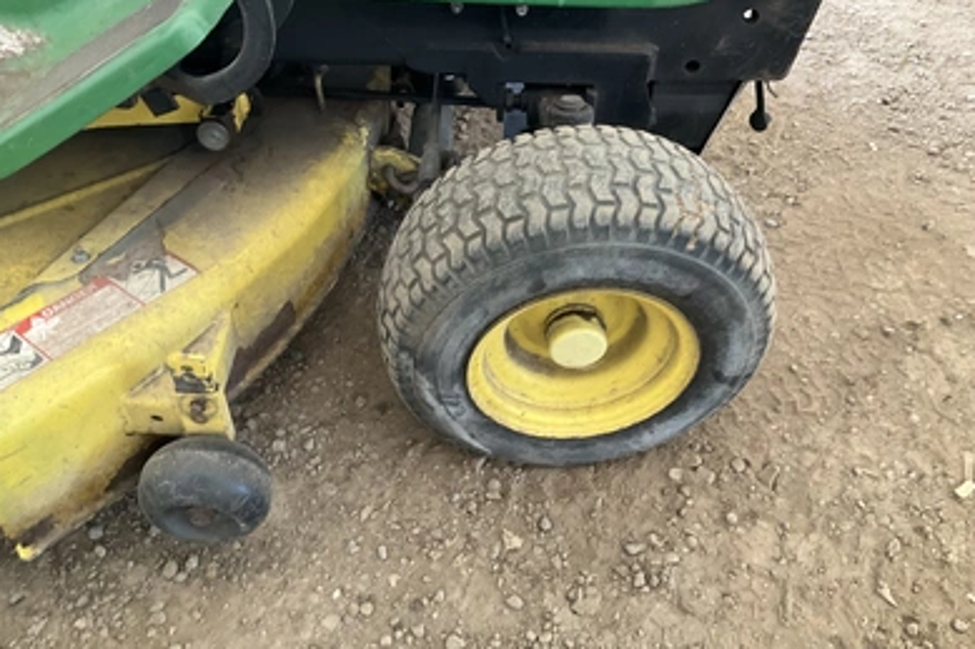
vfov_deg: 42.3
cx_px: 486
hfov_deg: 60.3
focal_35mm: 31
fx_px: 839
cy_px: 313
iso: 64
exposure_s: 1/69
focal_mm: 3
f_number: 1.8
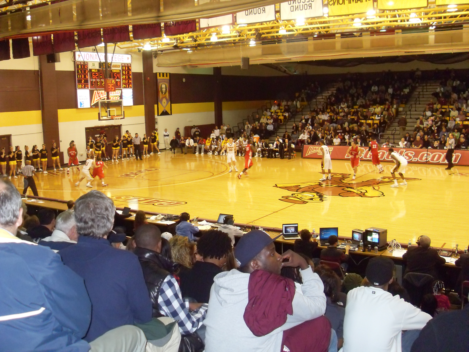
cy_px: 176
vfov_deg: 40.7
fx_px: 474
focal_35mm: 35
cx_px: 234
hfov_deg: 52.6
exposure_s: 1/45
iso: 320
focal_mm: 6.3
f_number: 2.8
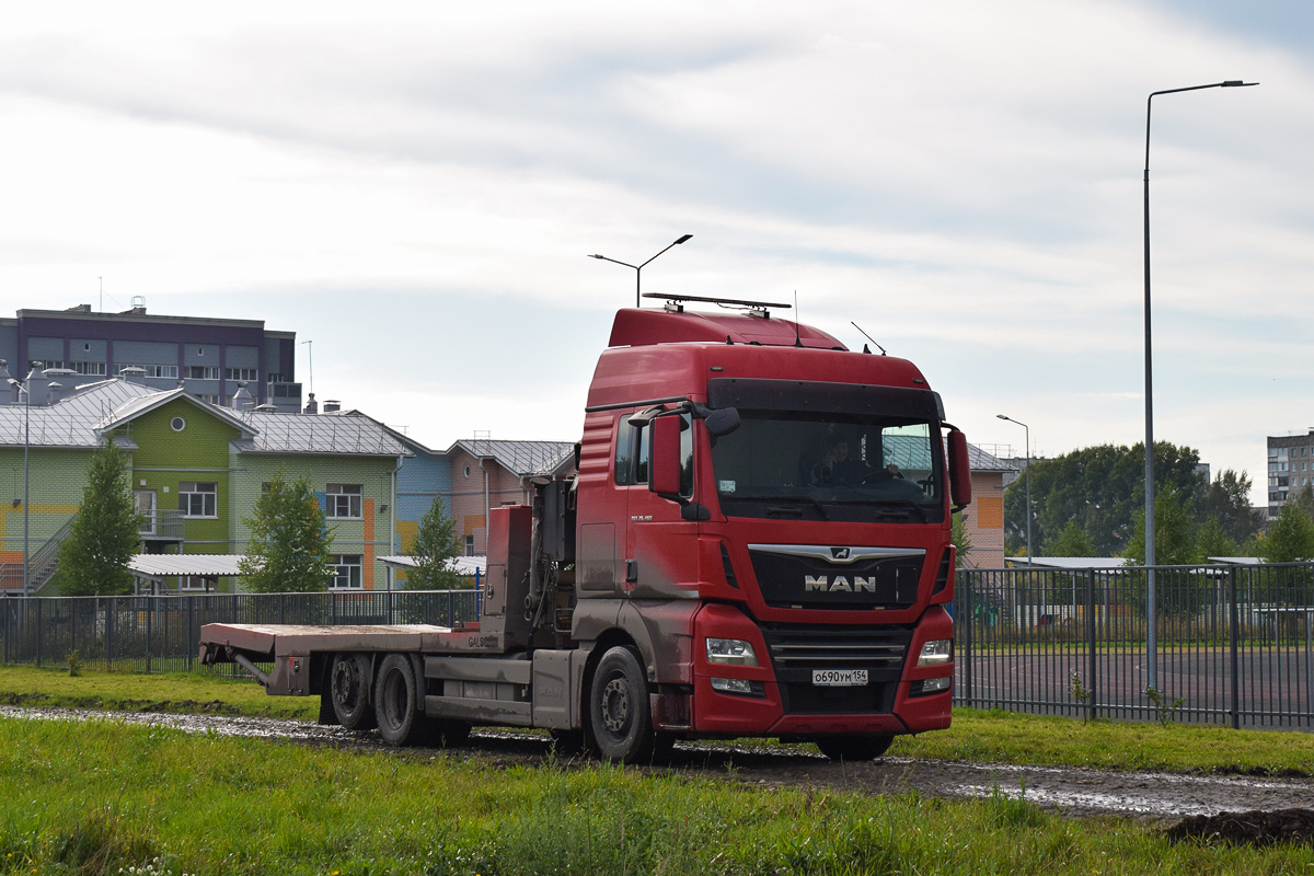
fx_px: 2190
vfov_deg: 22.6
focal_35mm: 60
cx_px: 657
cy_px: 438
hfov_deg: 33.4
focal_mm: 40
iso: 400
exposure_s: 1/1000
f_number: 7.1
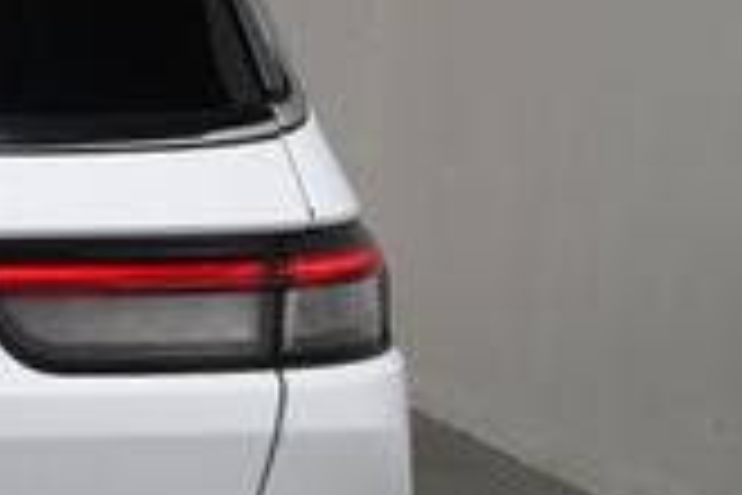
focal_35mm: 175
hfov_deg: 10.9
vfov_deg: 7.8
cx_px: -625
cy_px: 405
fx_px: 3607
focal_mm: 30
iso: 100
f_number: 13
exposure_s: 1/160
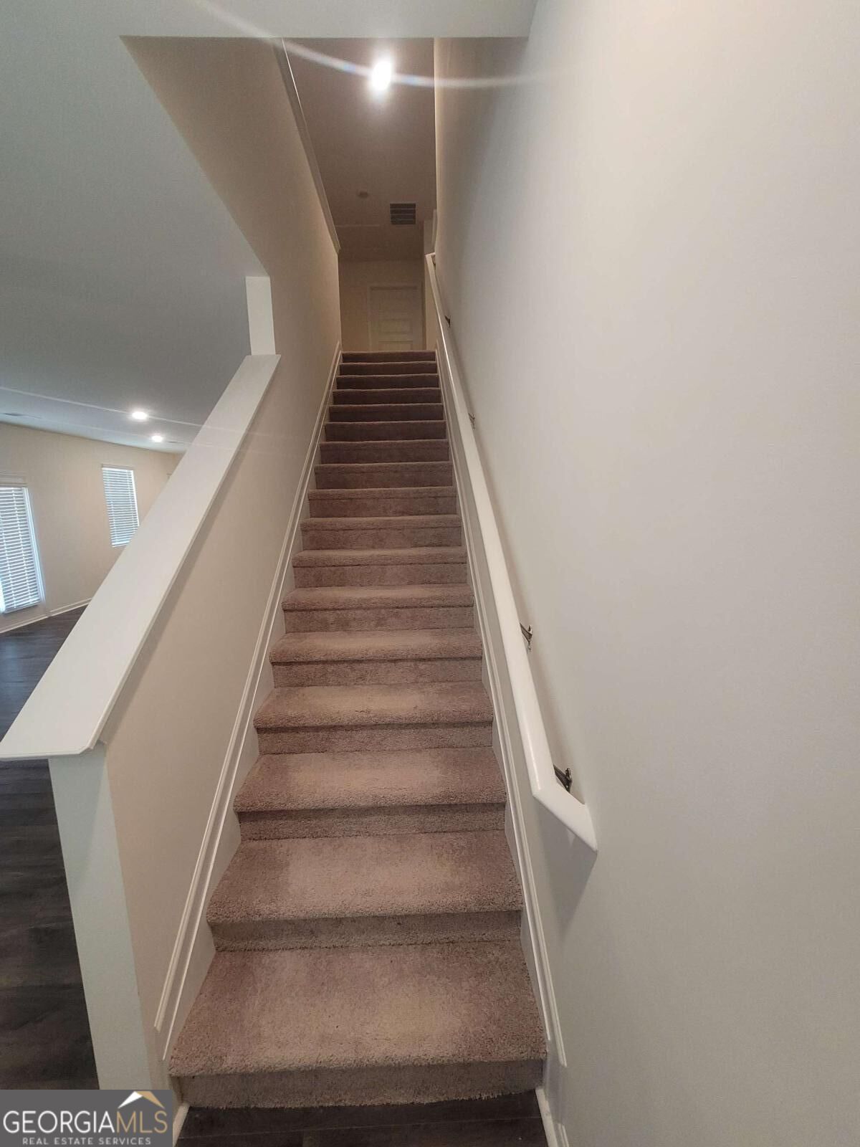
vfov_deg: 106.2
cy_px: 574
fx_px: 431
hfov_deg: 89.9
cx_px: 430
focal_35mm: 13
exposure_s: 1/60
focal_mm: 1.74
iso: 250
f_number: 2.2
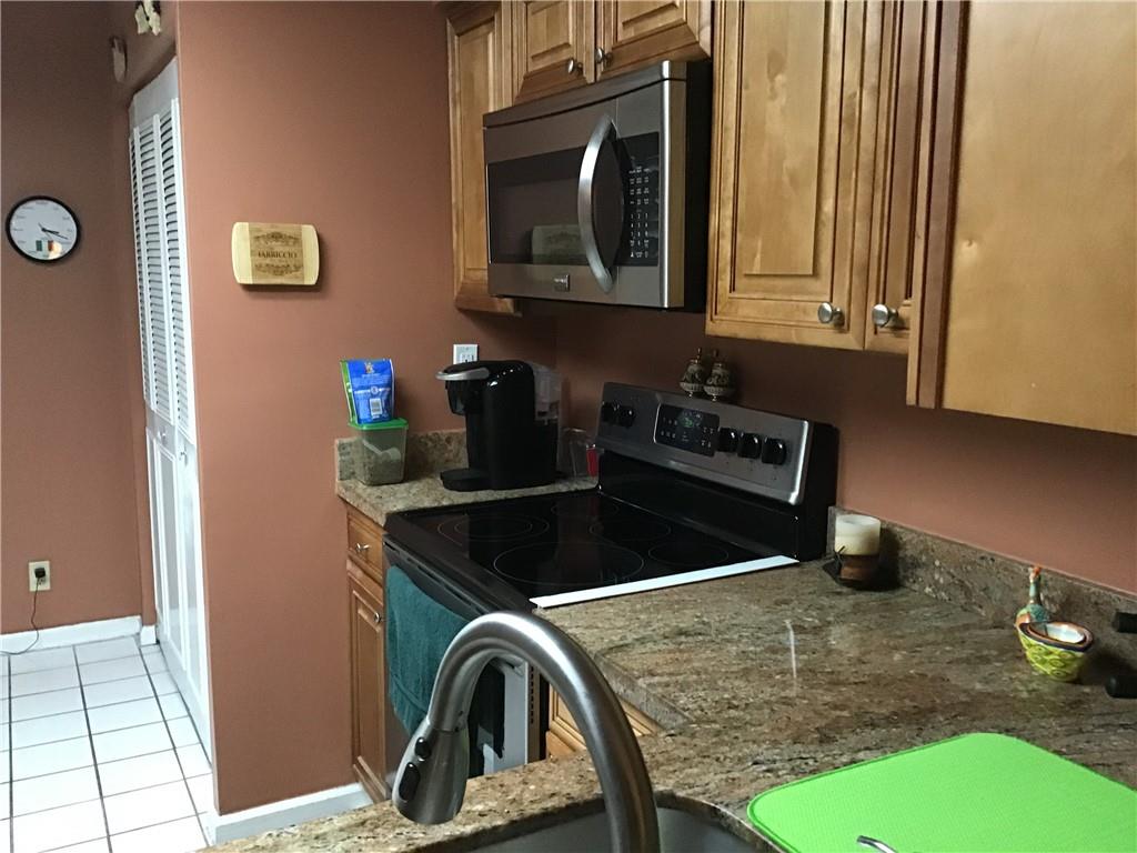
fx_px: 1018
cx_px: 568
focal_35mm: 31
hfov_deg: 58.4
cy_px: 426
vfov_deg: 45.4
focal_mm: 3.3
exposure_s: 1/15
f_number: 2.4
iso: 200
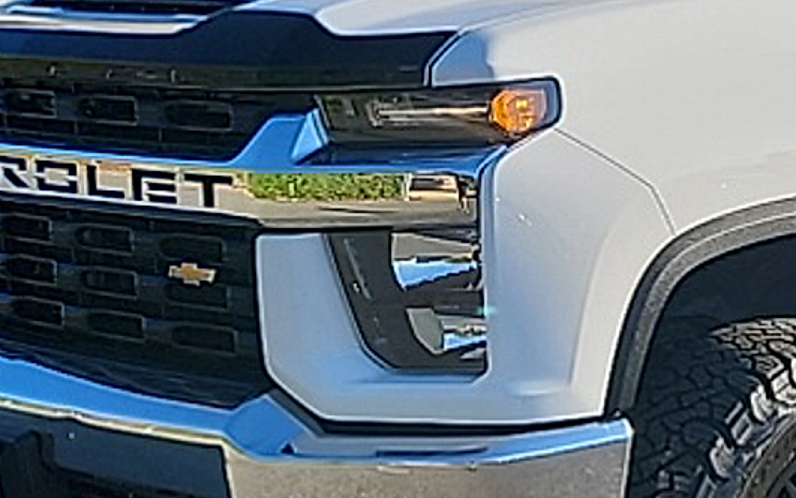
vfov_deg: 15.7
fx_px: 1801
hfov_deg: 23.5
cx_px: 860
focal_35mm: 83
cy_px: 232
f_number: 1.8
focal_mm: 5.4
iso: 50
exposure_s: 1/1863
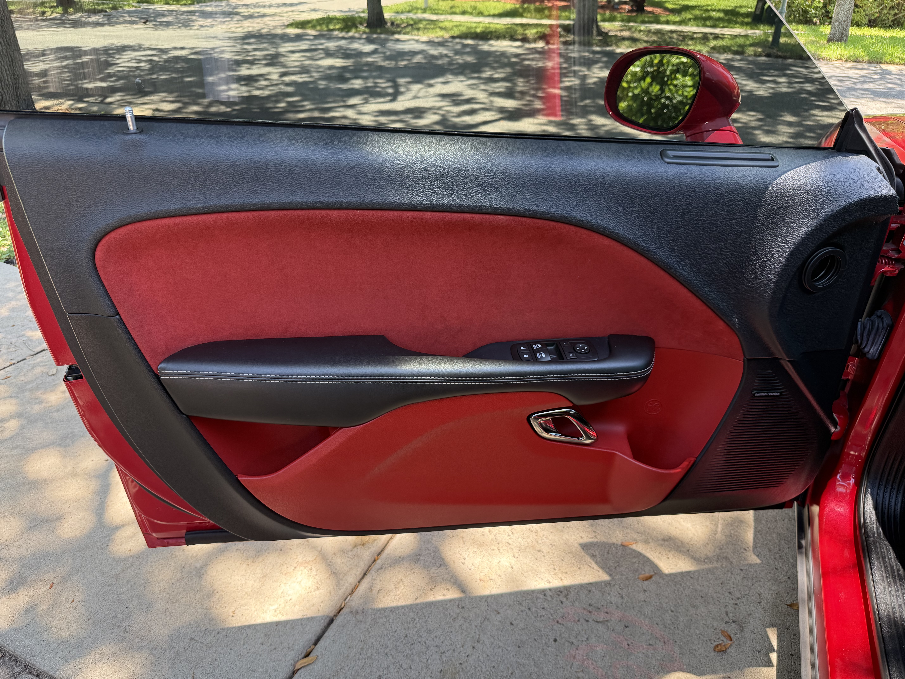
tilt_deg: -29.7
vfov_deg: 56.8
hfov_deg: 71.6
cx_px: 452
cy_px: 340
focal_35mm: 24
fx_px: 627
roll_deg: -0.6
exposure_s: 1/243
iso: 200
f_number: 1.78
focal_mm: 6.76
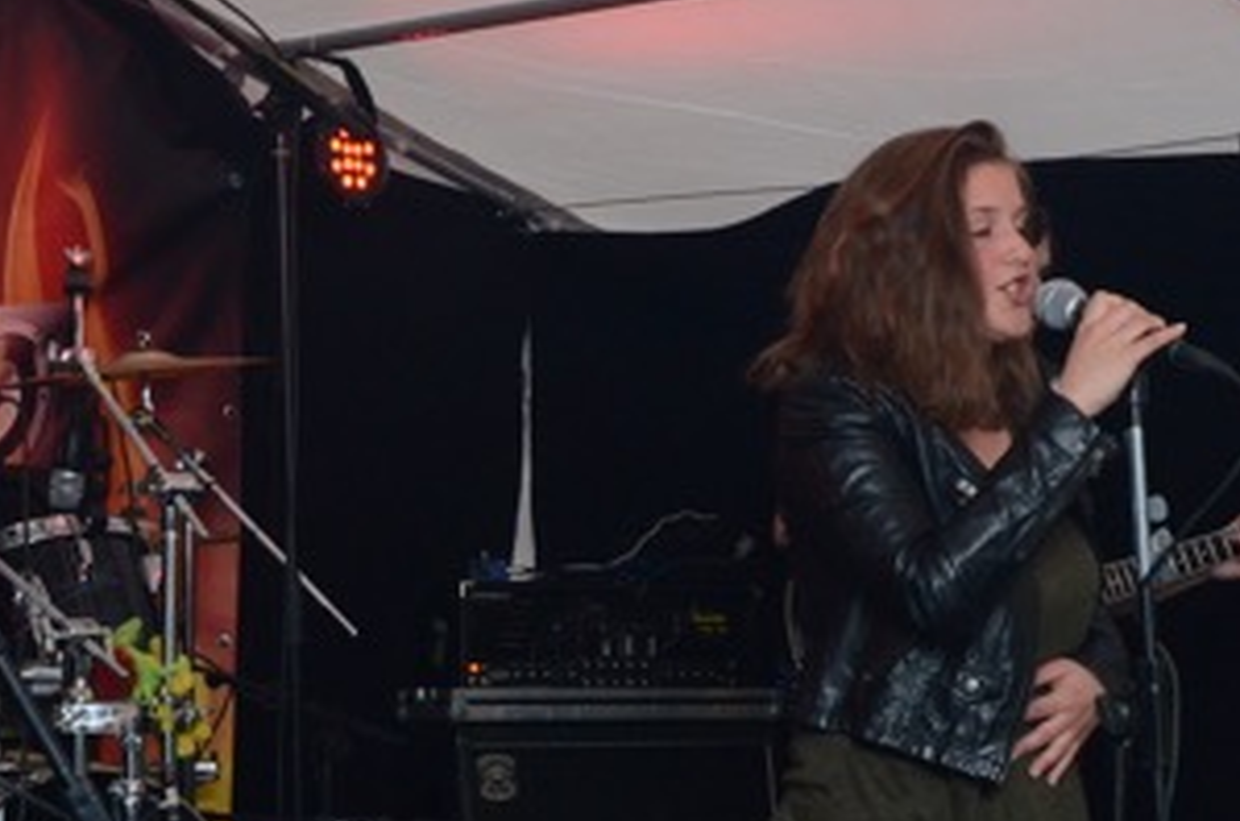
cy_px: 597
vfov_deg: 15.1
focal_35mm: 90
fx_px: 3093
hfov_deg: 22.5
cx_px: 348
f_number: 6.3
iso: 2000
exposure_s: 1/200
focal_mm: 28
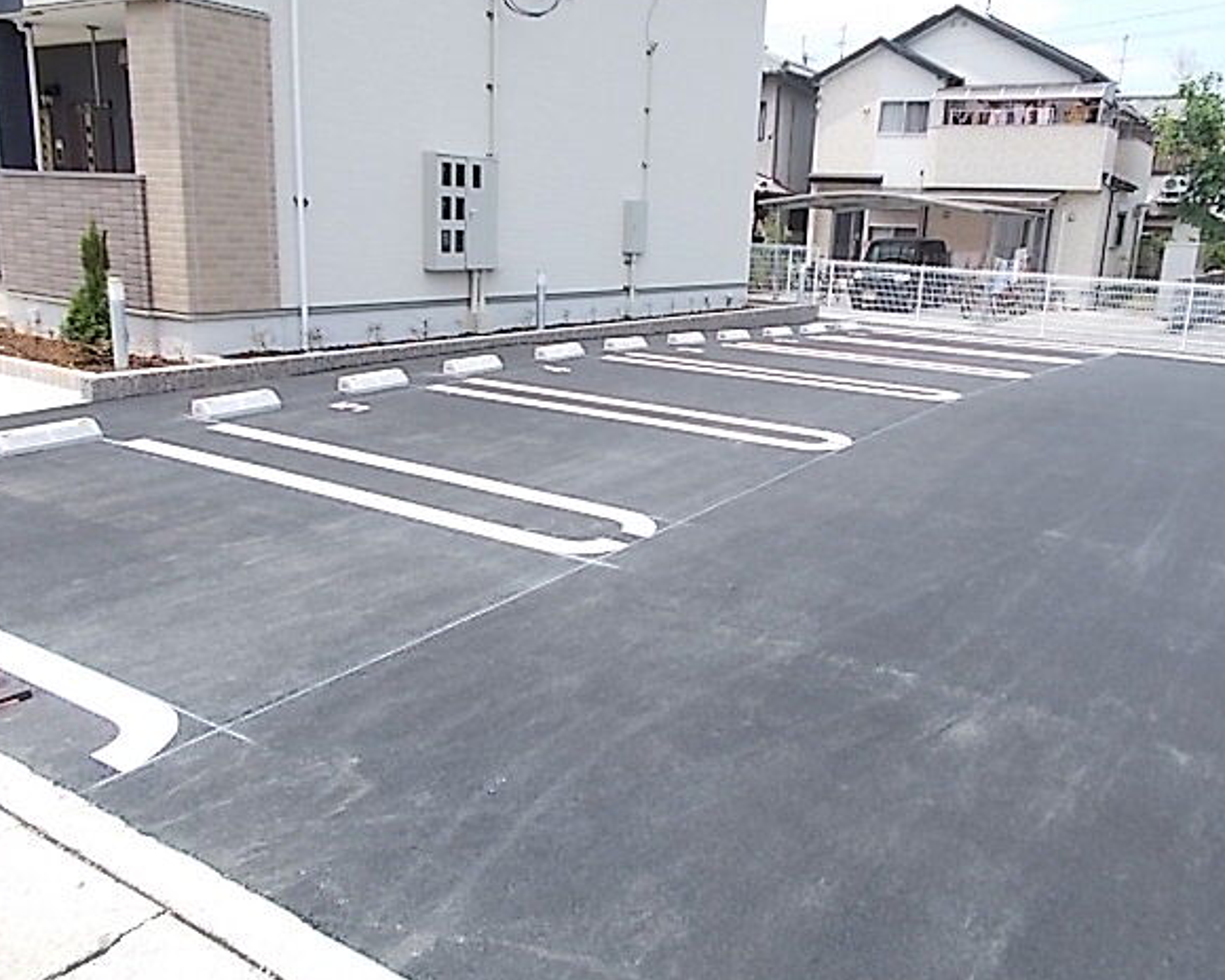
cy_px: 477
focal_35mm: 28
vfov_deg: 51.5
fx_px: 1015
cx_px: 653
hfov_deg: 62.2
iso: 80
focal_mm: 4.6
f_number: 3.2
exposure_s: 1/400
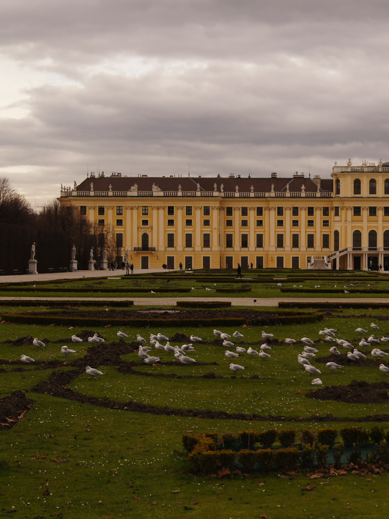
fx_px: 1304
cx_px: 336
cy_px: 259
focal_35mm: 87
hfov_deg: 16.8
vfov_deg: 22.5
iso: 100
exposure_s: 1/160
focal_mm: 40
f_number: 6.3
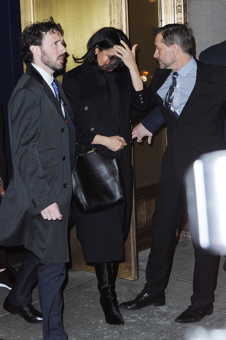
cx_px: 113
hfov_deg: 35.0
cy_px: 170
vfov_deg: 50.7
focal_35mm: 38
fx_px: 358
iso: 1250
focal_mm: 38
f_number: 5.6
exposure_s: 1/200
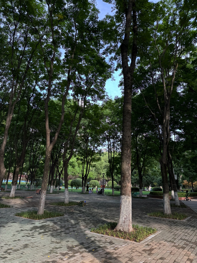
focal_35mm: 24
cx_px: 98
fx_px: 182
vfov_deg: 71.6
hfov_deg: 56.9
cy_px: 132
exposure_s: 1/245
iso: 64
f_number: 1.78
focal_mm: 6.76
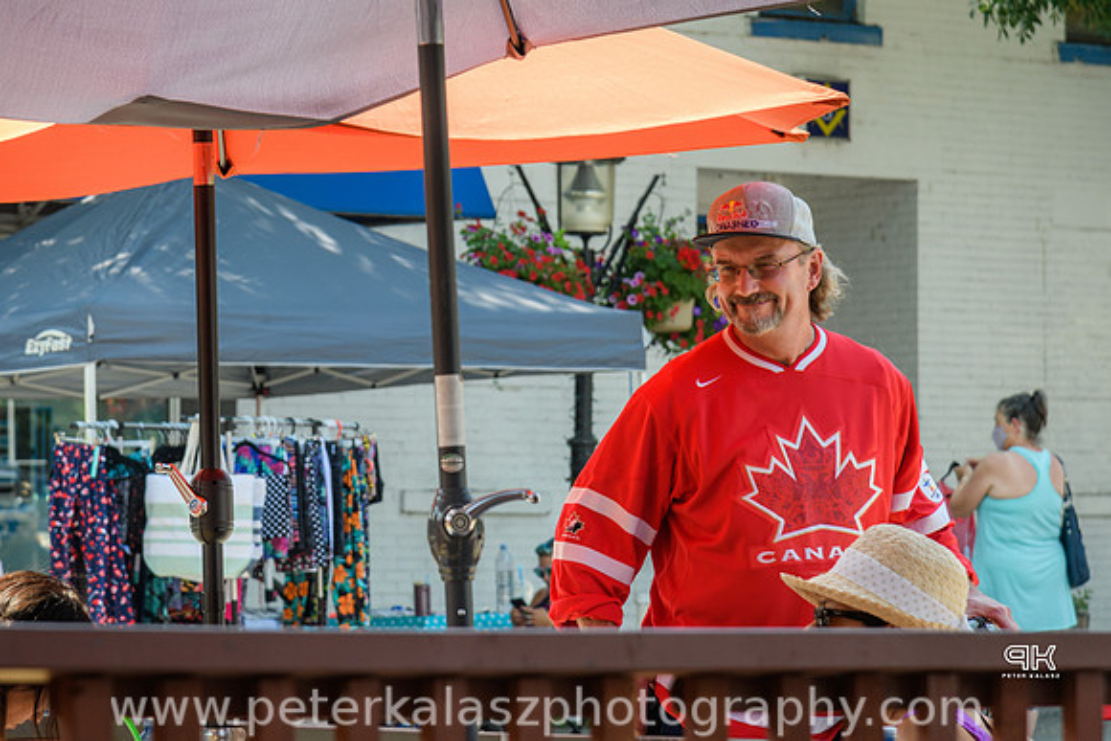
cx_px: 408
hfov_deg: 12.6
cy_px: 256
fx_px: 5043
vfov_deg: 8.4
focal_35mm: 163
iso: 360
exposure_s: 1/200
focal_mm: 120
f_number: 8
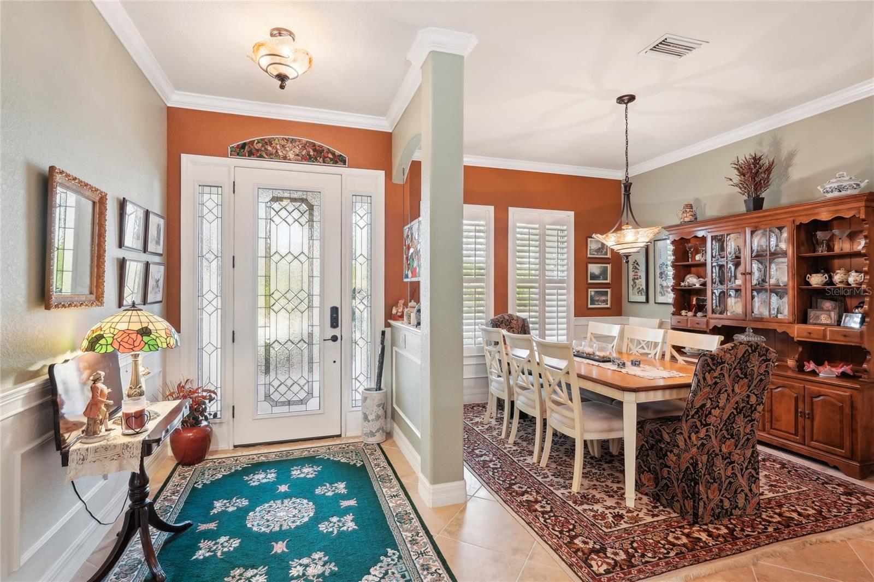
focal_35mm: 17
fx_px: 413
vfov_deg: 70.4
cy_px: 291
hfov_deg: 93.3
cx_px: 437
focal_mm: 17
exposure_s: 1/15
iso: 400
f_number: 8
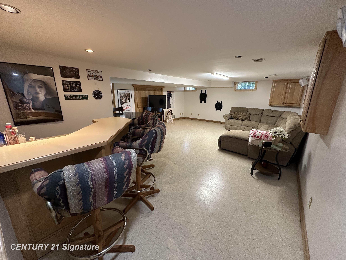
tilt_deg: -14.3
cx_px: 173
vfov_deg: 85.7
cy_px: 130
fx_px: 140
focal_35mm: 14
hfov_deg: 102.1
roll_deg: -0.6
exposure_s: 1/60
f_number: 2.2
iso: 250
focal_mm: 2.22
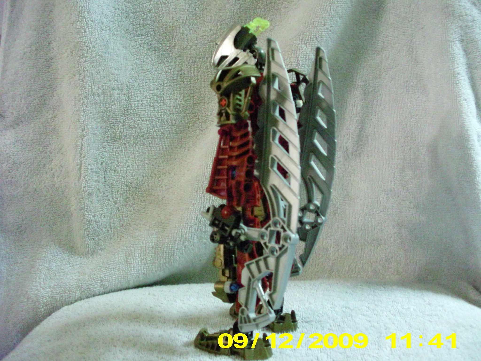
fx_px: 528
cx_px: 240
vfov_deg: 37.7
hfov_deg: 49.0
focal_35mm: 38
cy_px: 180
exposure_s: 1/15
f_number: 3.1
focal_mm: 6.3
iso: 1600
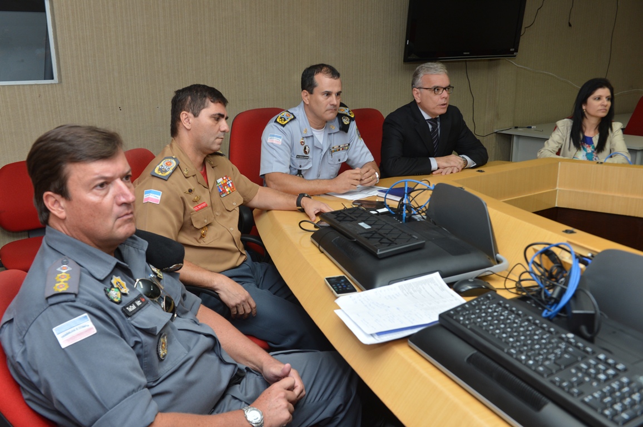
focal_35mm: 32
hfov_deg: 58.8
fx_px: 571
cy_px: 214
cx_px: 322
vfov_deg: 41.0
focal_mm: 32
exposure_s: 1/60
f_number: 7.1
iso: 800
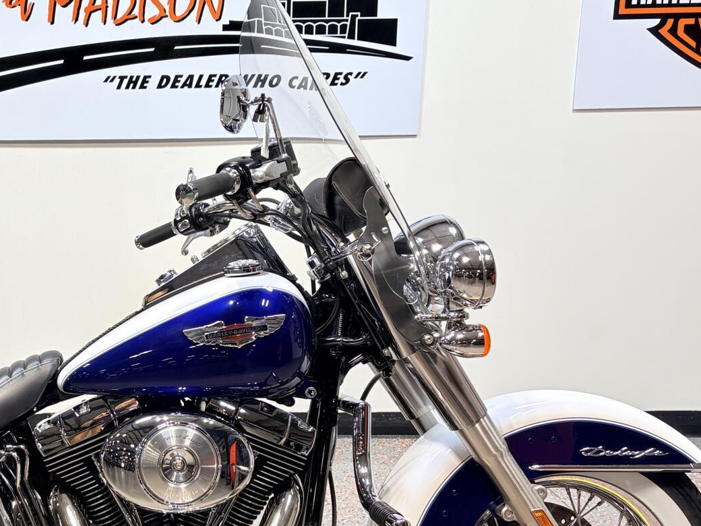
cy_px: 303
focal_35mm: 50
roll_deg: +0.8
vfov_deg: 29.1
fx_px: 1013
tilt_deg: -12.7
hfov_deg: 36.3
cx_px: 99
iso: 32
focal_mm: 5.96
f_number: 1.6
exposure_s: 1/120
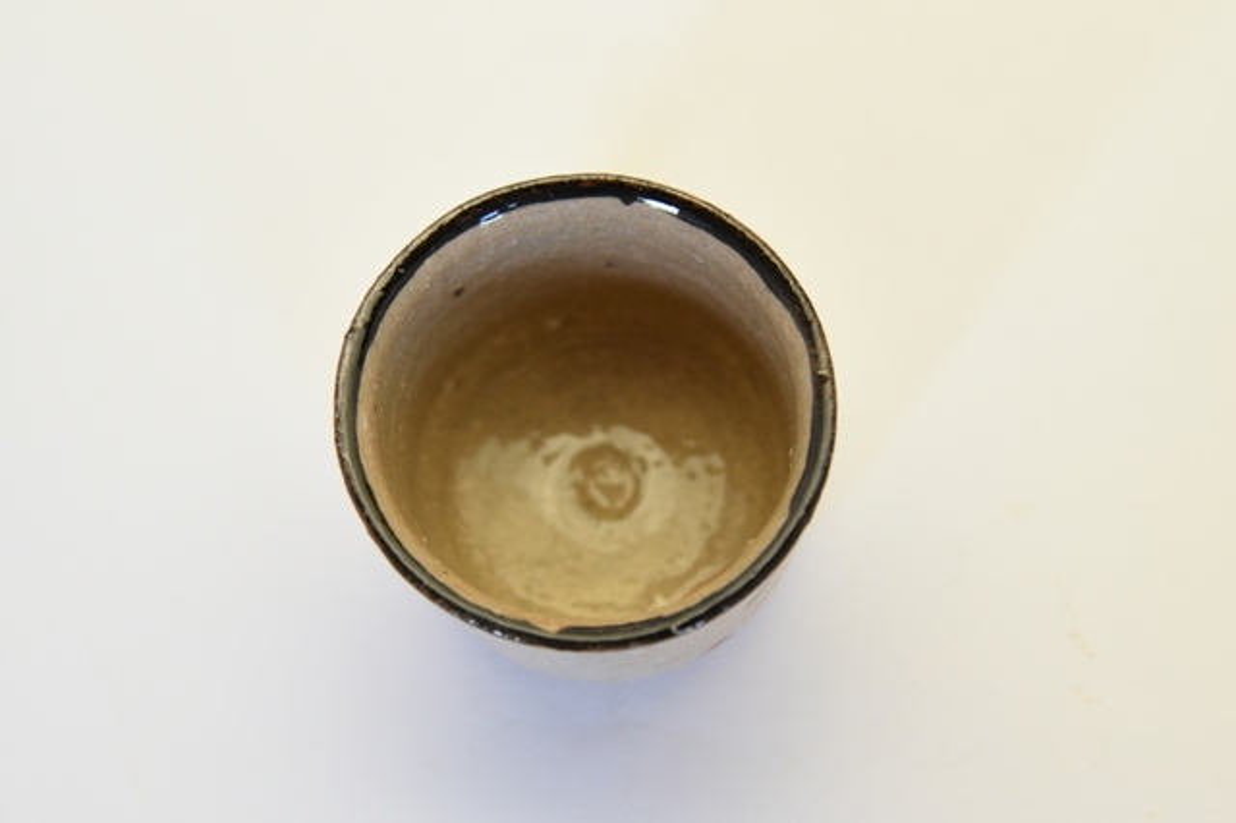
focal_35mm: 70
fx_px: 2402
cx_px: 618
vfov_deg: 19.4
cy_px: 412
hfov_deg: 28.9
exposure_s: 1/200
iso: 1250
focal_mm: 70
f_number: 4
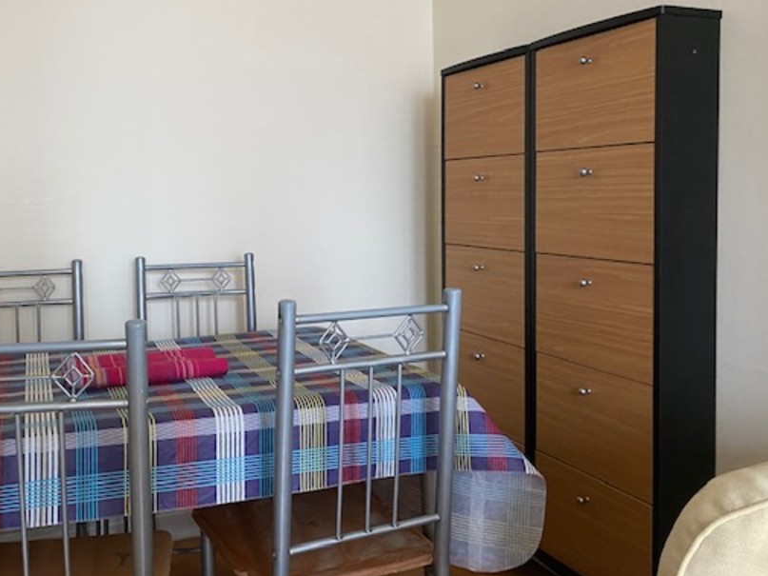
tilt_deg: -3.3
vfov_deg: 42.8
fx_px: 732
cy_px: 236
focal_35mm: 33
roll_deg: +1.4
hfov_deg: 54.9
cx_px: 305
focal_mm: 4.25
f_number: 1.8
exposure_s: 1/33
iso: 400
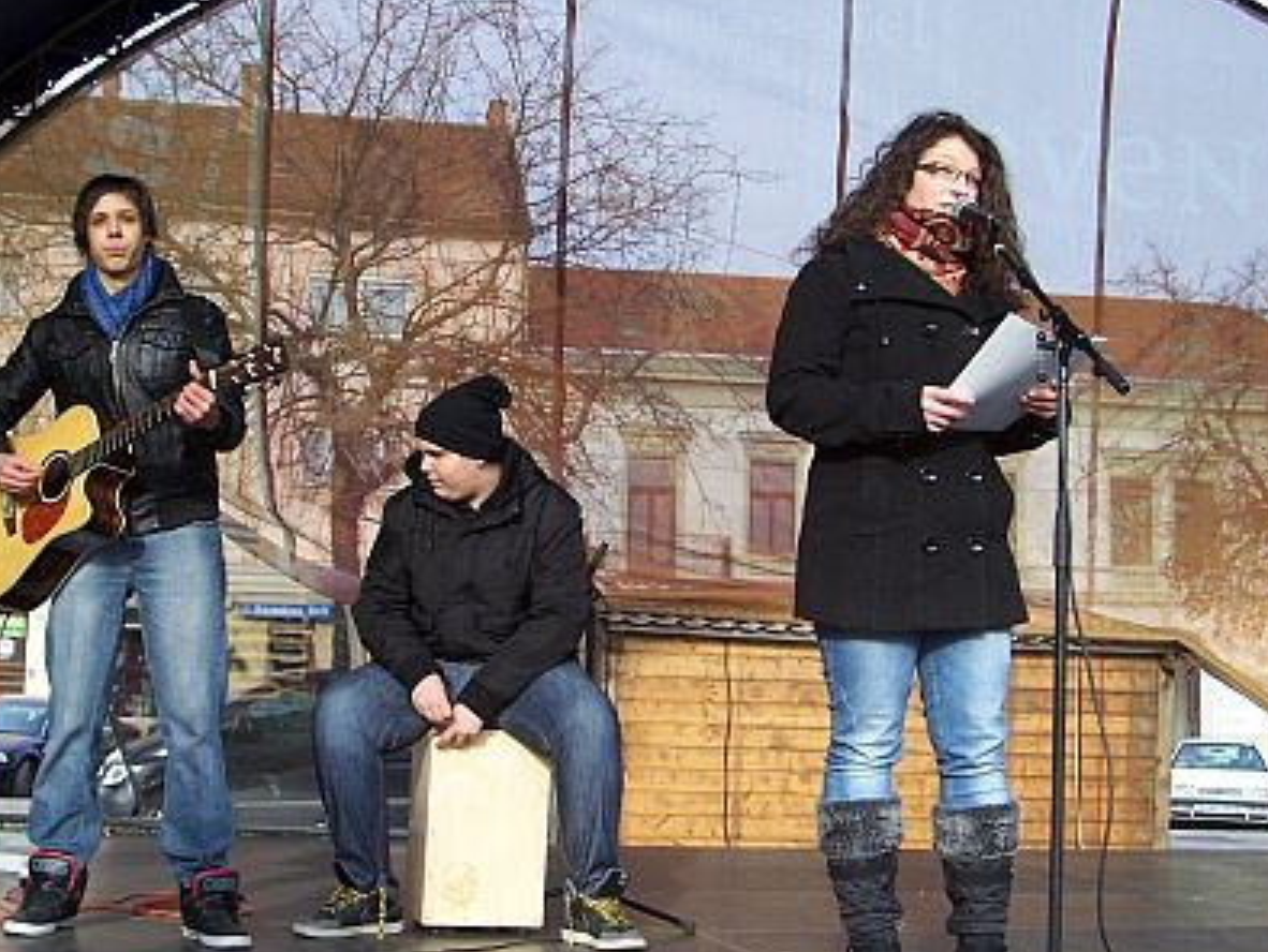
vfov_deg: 30.3
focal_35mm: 48
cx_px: 595
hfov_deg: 39.6
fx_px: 1759
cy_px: 479
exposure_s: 1/250
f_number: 3
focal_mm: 7
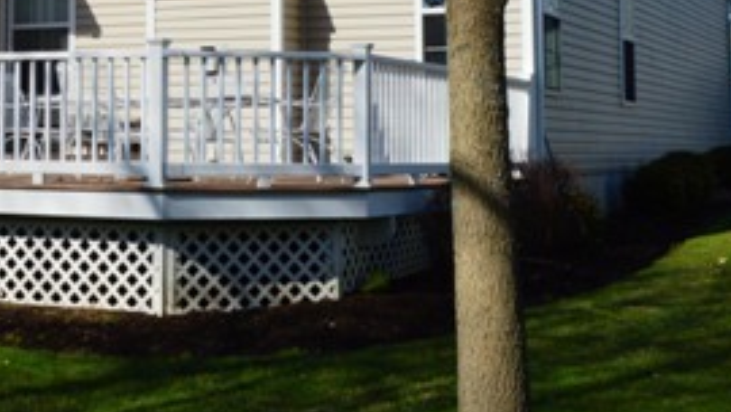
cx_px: 32
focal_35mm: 82
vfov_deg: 14.4
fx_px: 1590
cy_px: -30
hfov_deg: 24.9
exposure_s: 1/500
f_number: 11
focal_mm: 22
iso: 320
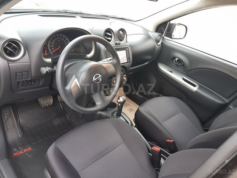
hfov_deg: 67.3
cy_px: 89
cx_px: 118
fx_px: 178
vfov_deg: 53.1
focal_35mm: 26
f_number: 1.7
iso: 200
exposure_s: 1/24
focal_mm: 4.2
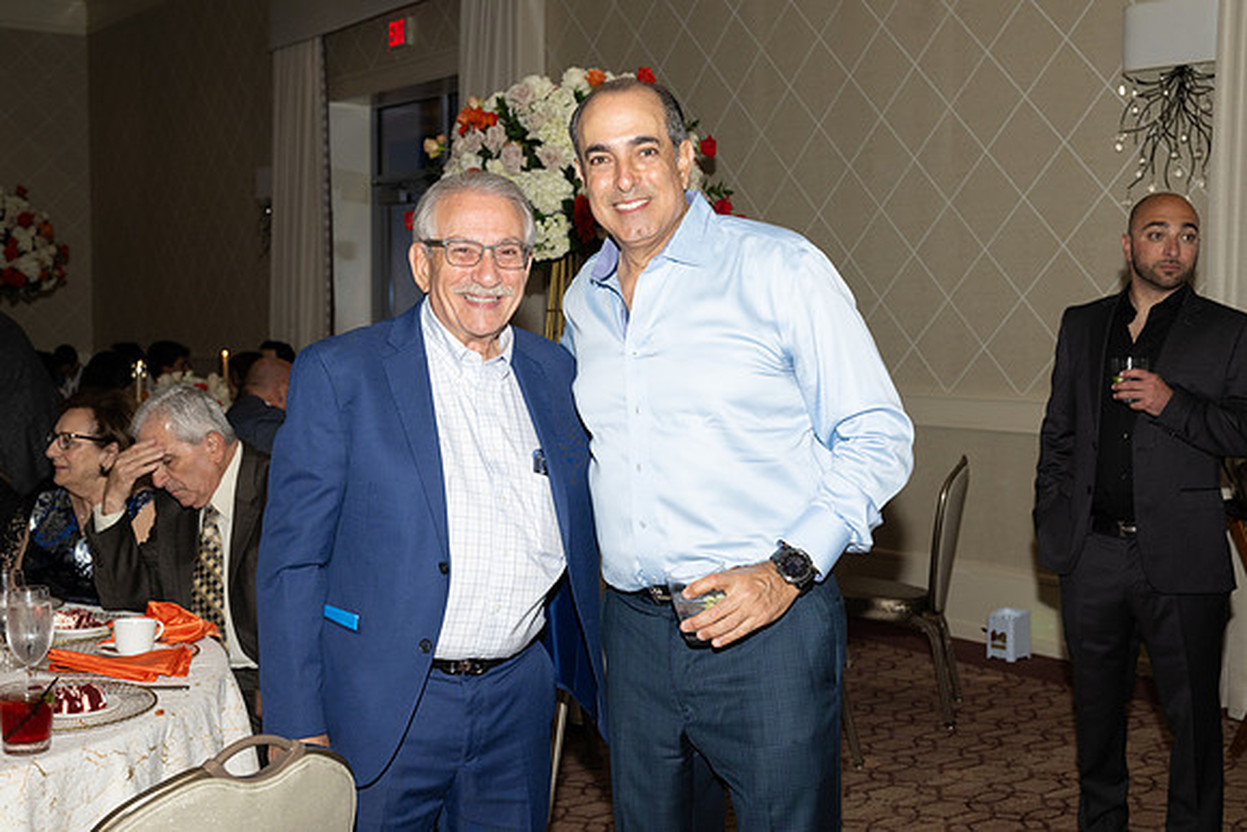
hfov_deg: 43.6
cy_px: 416
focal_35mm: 45
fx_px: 1559
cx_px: 624
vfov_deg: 29.9
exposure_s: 1/100
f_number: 5.6
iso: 800
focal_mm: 45
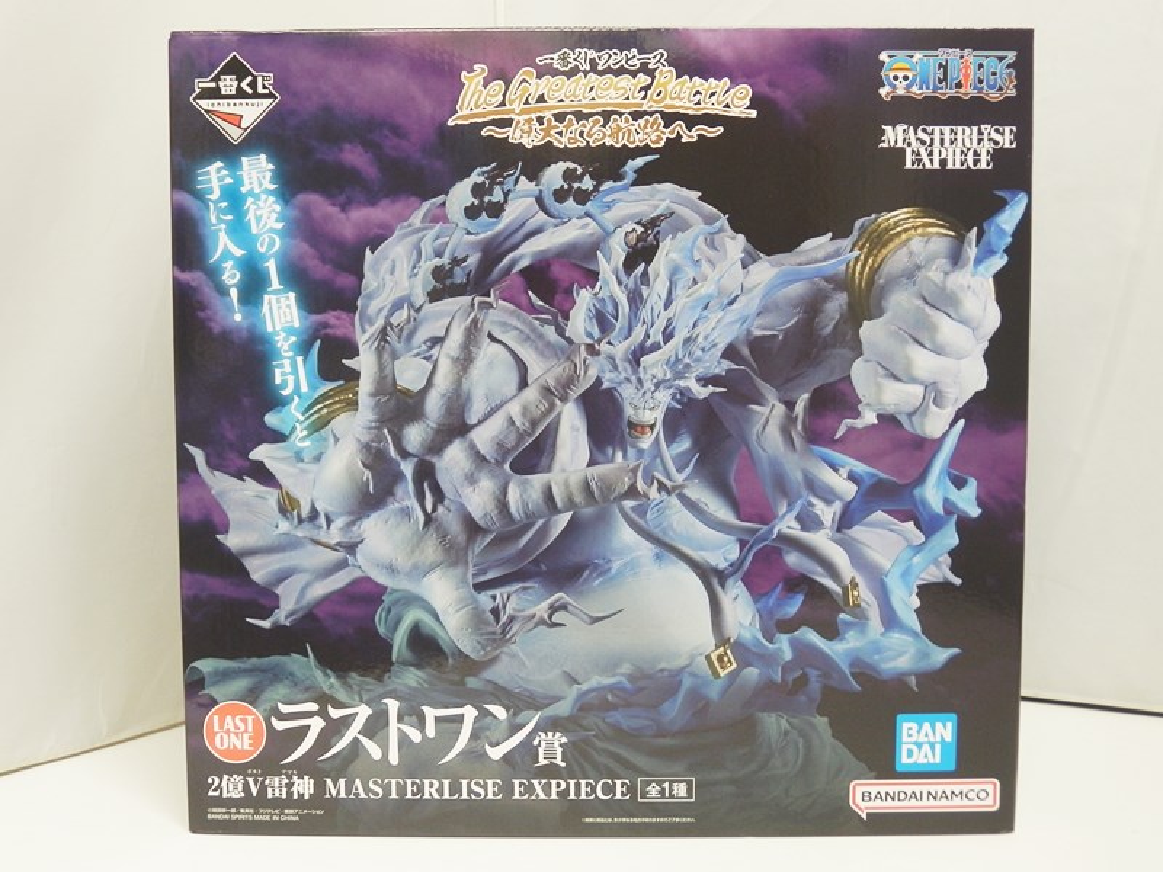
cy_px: 436
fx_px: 1243
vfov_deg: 38.7
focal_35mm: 37
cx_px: 582
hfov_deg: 50.1
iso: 200
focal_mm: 6.7
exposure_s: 1/10
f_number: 3.9
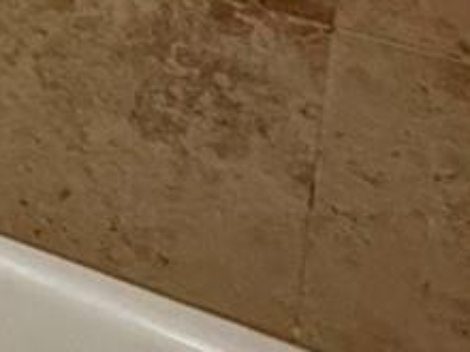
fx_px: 1385
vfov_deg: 11.9
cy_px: -484
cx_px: -976
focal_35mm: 102
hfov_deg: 11.1
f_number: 2.2
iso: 125
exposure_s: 1/120
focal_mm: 2.22
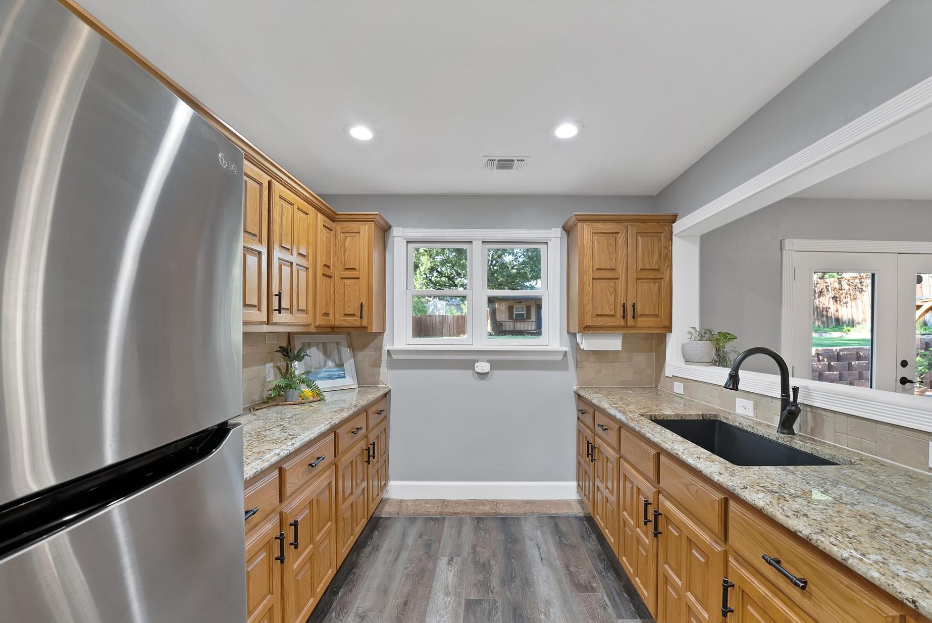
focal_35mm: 13
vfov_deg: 85.5
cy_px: 328
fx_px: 337
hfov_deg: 108.2
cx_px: 482
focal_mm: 12
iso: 640
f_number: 9
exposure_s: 1.3
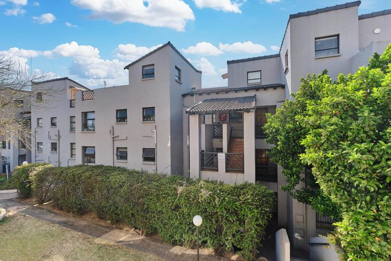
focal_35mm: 15
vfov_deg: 77.3
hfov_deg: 100.4
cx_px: 196
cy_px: 130
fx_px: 163
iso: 800
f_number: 8
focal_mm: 10
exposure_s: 1/1000
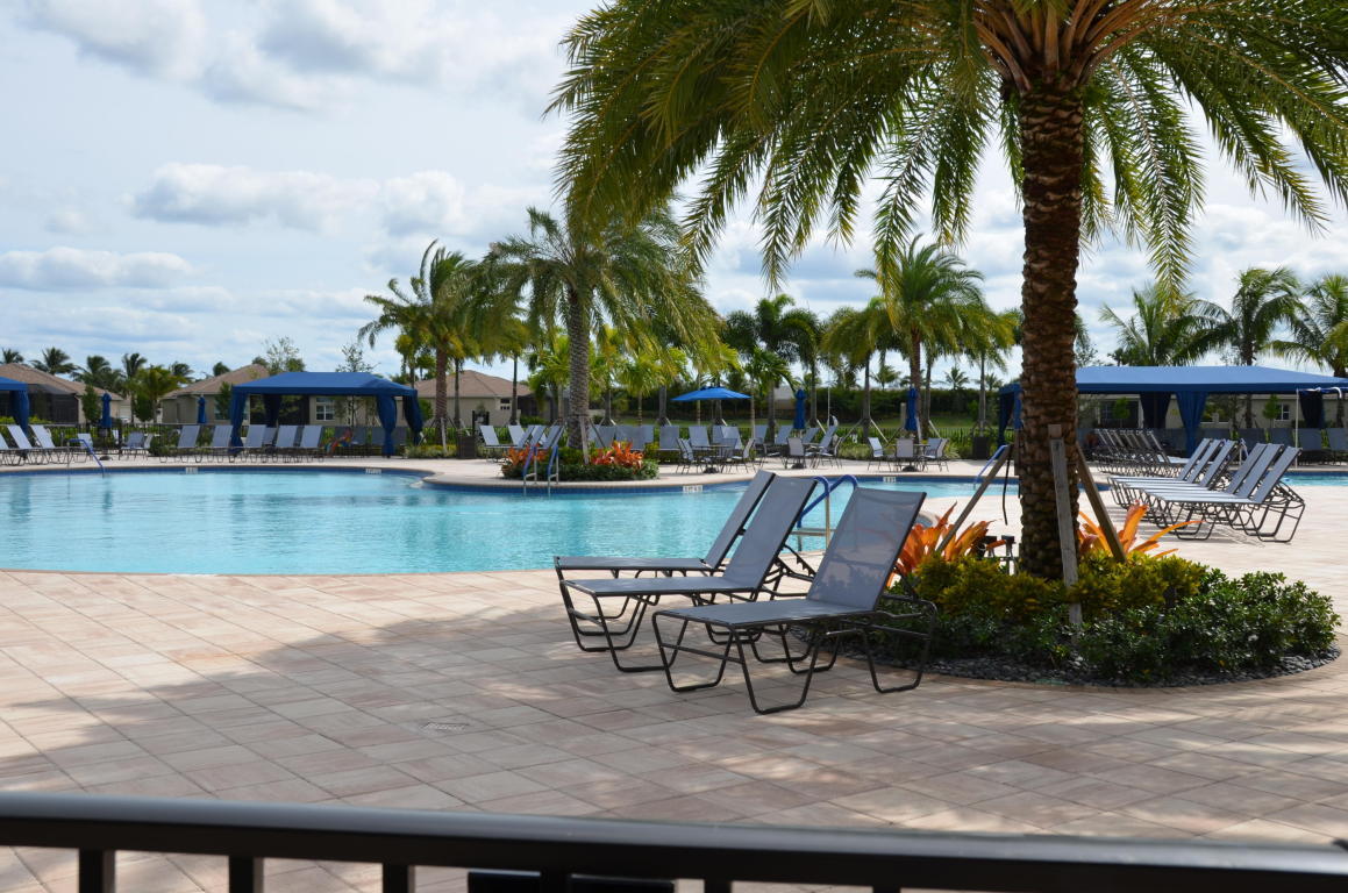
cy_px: 446
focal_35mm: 36
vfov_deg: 36.7
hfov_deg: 53.2
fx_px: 1345
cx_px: 674
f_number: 9
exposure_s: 1/320
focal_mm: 24
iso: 100
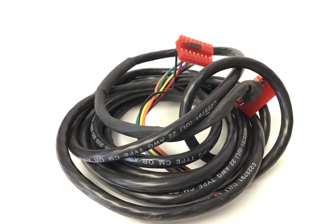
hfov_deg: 57.2
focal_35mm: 33
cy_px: 116
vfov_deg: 40.0
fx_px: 308
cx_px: 170
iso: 80
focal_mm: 3.3
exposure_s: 1/33
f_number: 2.4
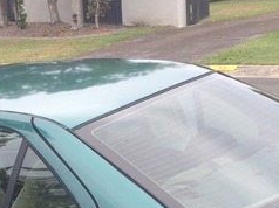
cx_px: 62
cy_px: 263
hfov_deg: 17.6
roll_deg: +3.7
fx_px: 894
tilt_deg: -17.7
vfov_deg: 12.9
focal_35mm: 111
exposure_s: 1/271
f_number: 2.4
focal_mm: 4.12
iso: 50
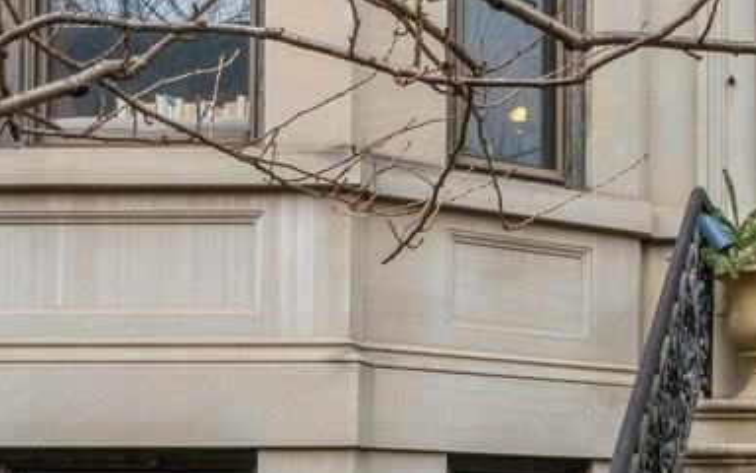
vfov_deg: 19.0
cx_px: 975
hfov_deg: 26.0
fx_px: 1401
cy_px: 132
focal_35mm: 68
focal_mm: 16
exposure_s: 1/20
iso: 100
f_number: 11
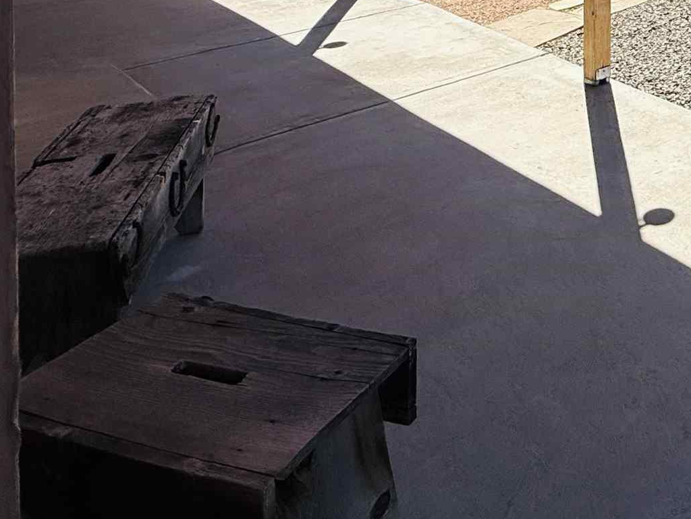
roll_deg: +0.1
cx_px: 808
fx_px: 838
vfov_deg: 26.9
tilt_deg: -1.0
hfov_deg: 36.0
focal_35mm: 42
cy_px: -212
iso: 50
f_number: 2.2
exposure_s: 1/1901
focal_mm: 2.22
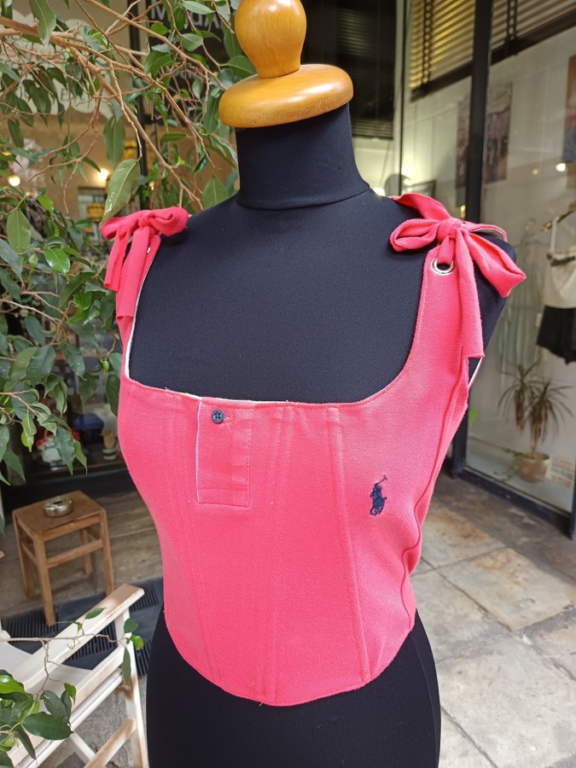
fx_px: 532
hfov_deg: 56.8
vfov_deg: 71.6
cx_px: 288
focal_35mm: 24
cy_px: 384
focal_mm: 5.31
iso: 181
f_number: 1.7
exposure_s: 1/50
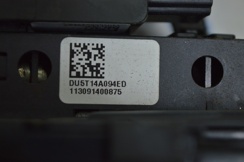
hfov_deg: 24.6
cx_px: 122
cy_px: 81
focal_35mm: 82
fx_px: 559
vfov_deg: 16.5
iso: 400
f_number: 5.6
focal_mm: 55
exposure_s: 1/60
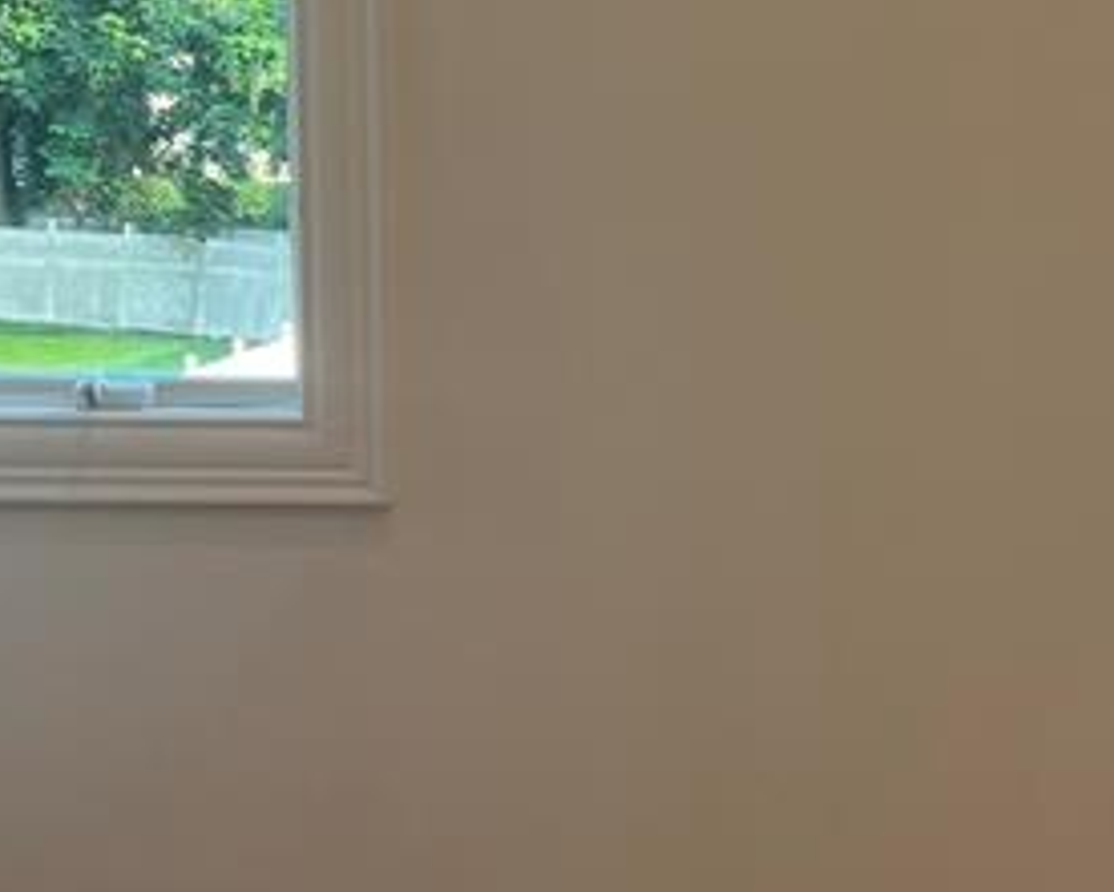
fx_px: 3100
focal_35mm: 94
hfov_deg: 20.0
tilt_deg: -6.9
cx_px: 1013
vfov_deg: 16.3
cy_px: 319
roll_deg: -1.2
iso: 32
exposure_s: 1/145
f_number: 1.5
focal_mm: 5.7
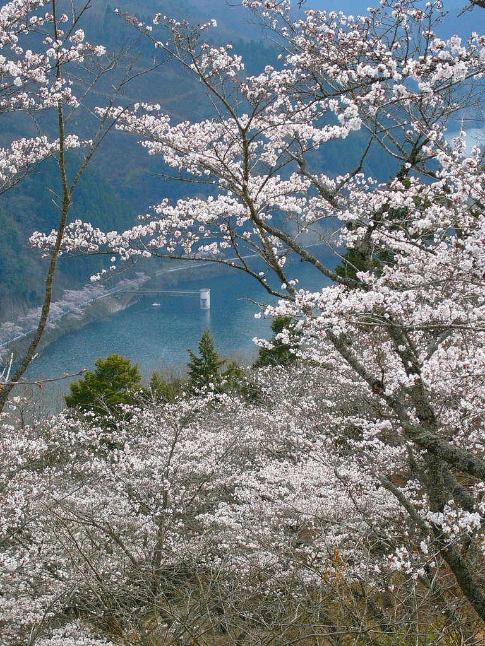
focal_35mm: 105
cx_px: 242
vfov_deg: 18.7
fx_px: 1962
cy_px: 323
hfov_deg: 14.1
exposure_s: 1/320
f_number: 4.9
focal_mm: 17.4
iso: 50
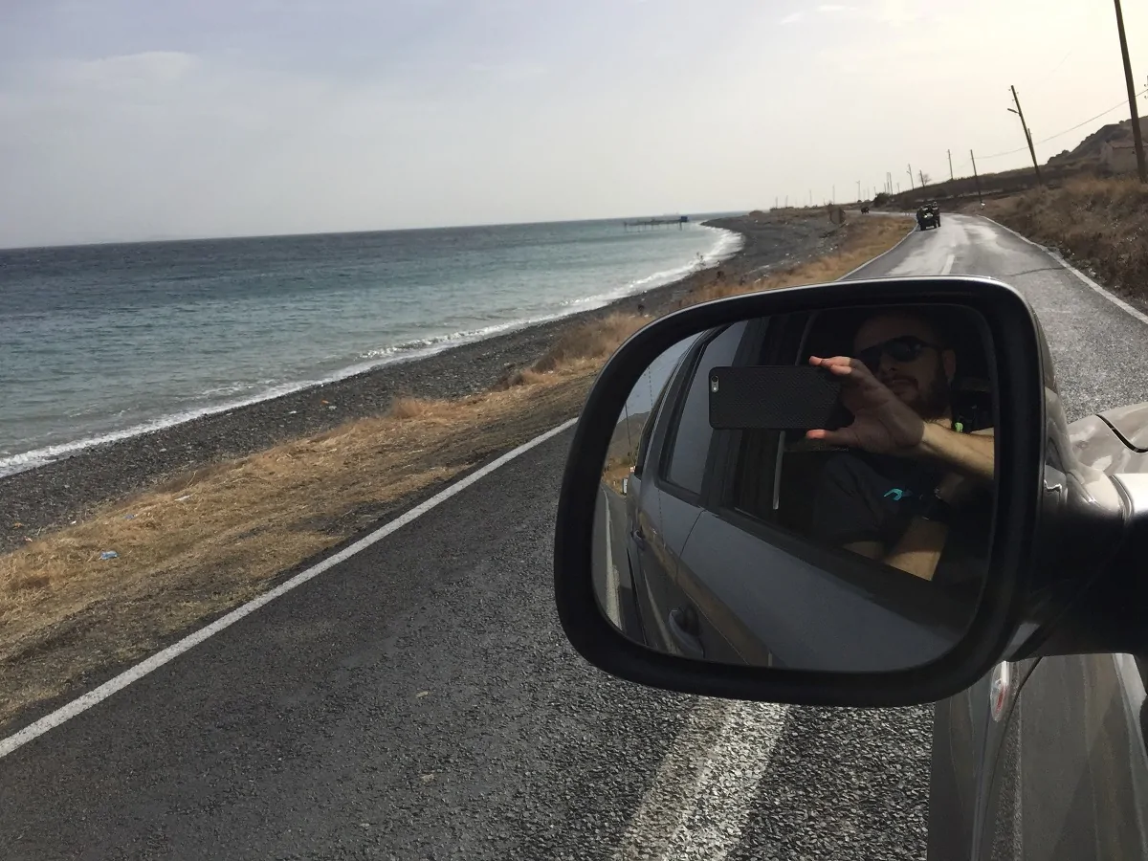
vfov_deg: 48.2
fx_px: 962
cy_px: 430
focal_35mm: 29
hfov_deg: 61.7
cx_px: 574
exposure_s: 1/4950
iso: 32
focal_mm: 4.15
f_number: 2.2
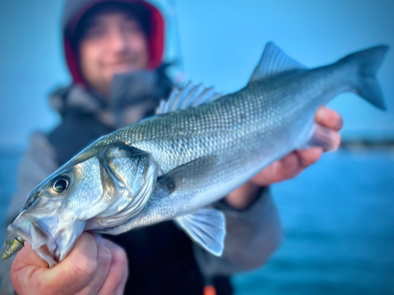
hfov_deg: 67.3
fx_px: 296
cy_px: 148
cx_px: 197
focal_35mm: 26
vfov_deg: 53.1
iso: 500
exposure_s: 1/60
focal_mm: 5.96
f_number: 1.6
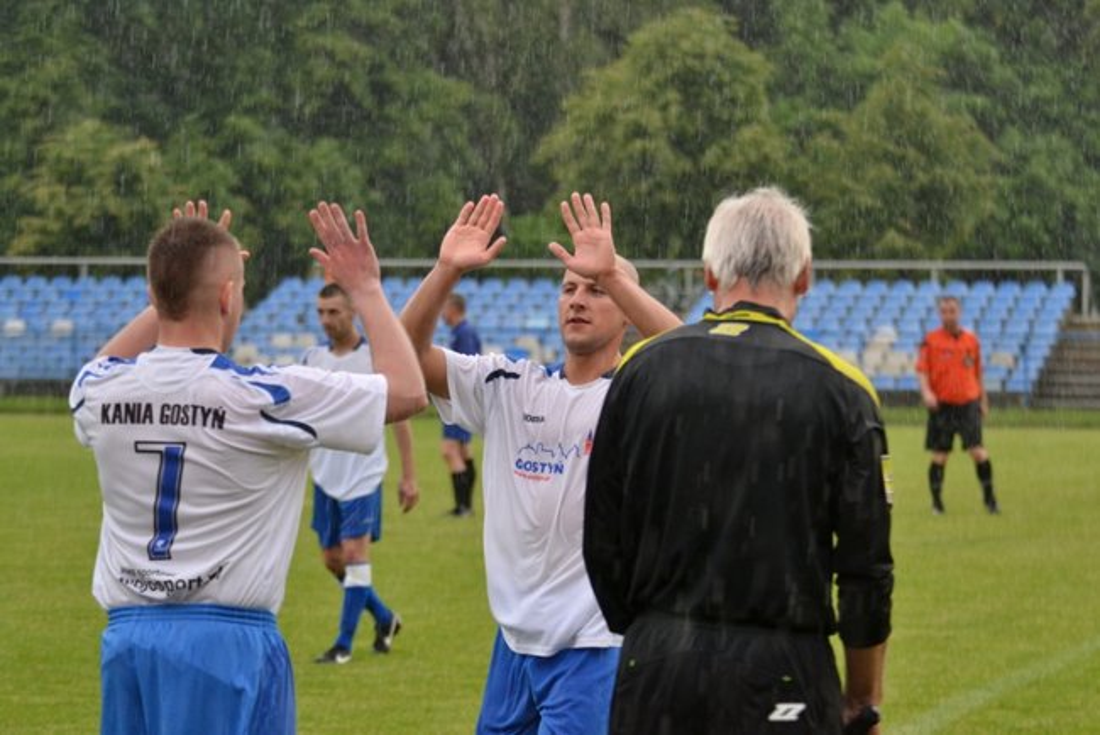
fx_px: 4677
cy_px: 368
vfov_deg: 9.0
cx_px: 550
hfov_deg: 13.4
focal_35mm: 153
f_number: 4.2
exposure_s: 1/250
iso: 800
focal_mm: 102
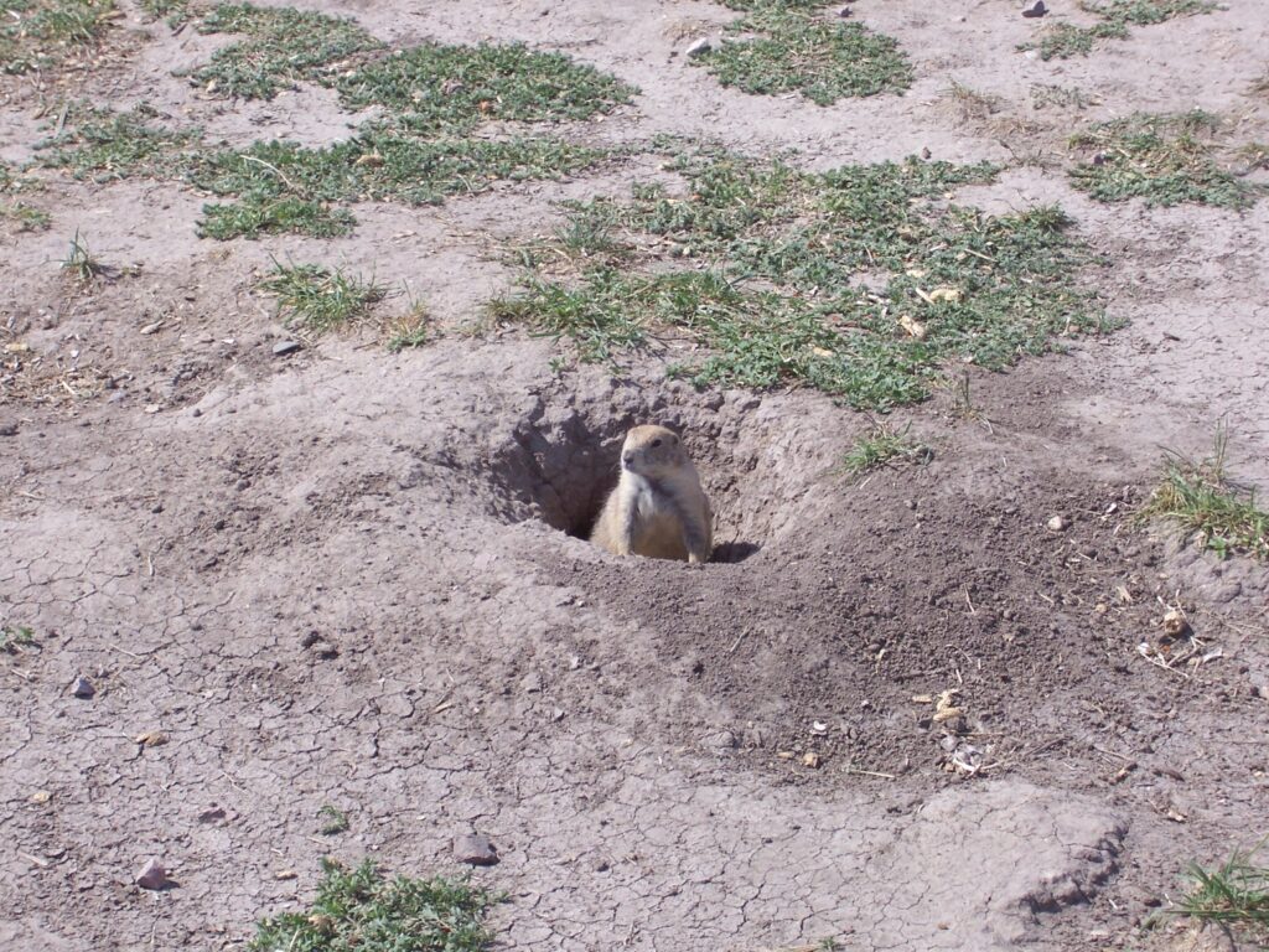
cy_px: 476
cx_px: 634
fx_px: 3739
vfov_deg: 14.5
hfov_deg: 19.3
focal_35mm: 102
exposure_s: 1/750
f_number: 4.6
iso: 80
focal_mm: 16.8
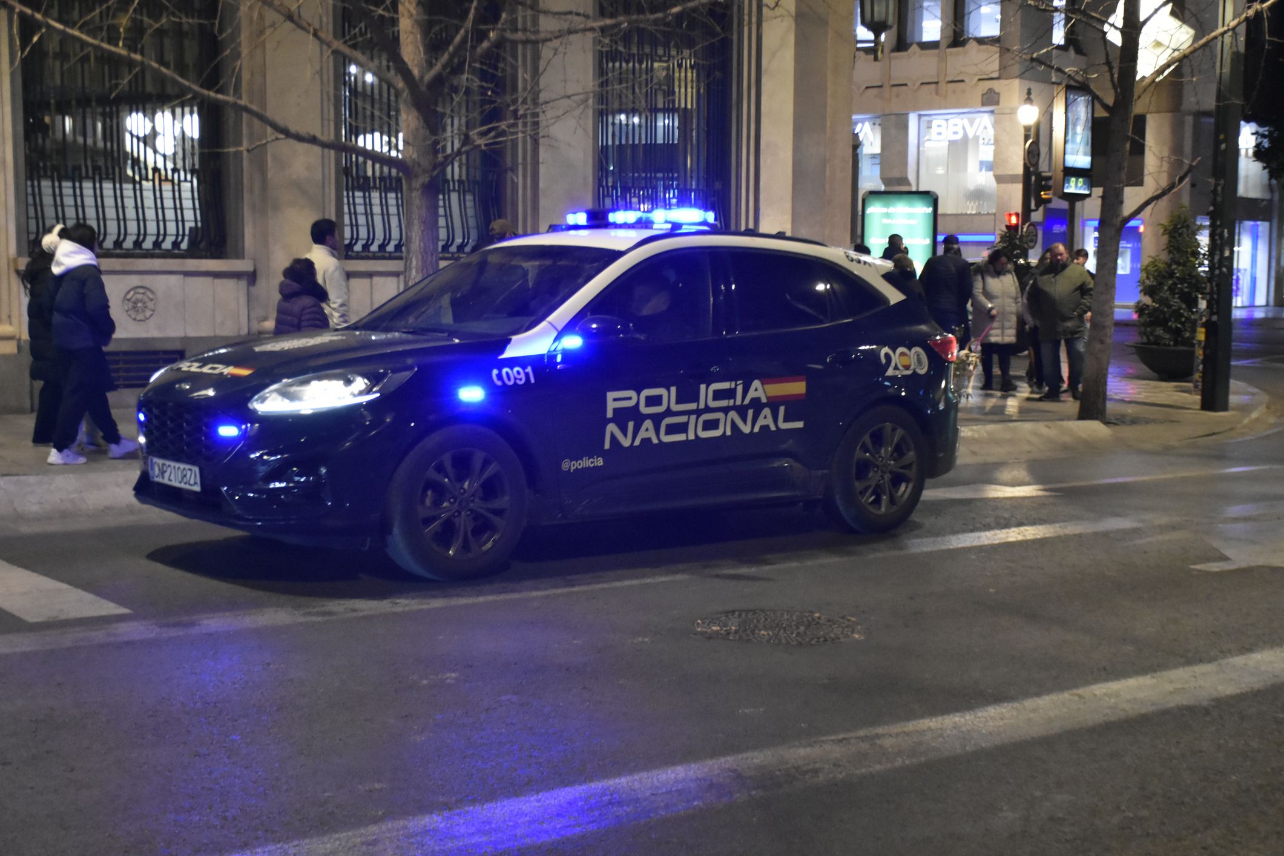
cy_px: 428
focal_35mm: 48
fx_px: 1712
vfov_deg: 28.1
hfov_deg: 41.1
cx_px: 642
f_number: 4
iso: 5000
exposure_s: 1/60
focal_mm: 32
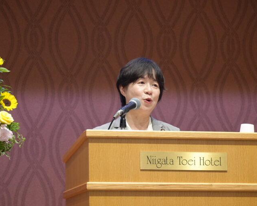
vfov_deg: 9.9
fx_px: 1186
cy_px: 103
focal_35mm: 156
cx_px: 131
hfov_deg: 12.4
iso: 2500
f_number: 5.6
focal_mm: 92
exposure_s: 1/160
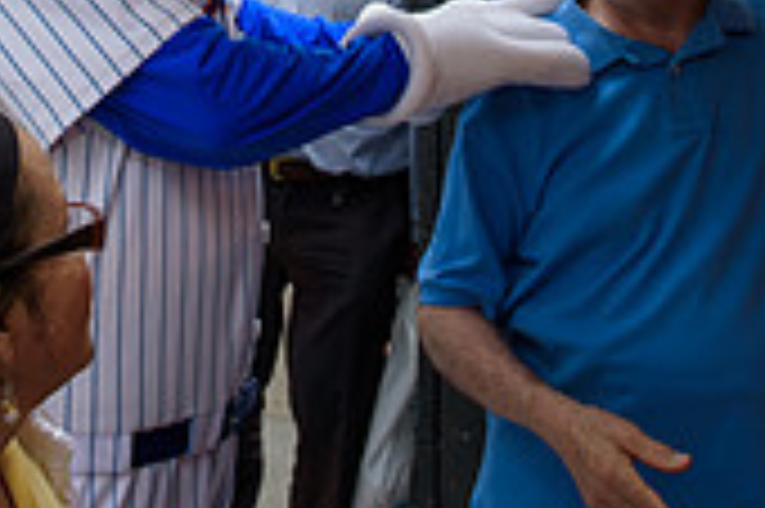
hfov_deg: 24.5
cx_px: 202
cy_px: -214
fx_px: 1741
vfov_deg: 15.5
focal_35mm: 82
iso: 200
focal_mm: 24
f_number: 4
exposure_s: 1/250
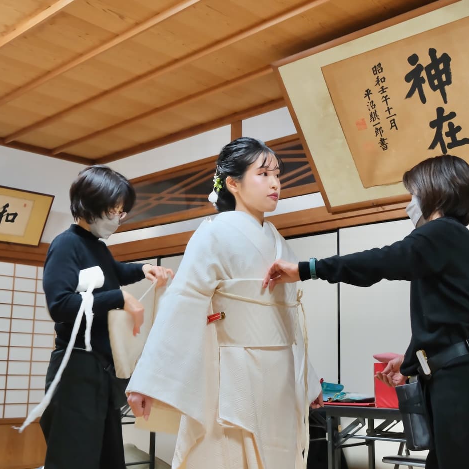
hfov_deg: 36.1
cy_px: 232
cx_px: 222
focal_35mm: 47
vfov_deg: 36.1
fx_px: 720
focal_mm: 24
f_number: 4
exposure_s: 1/60
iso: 3200
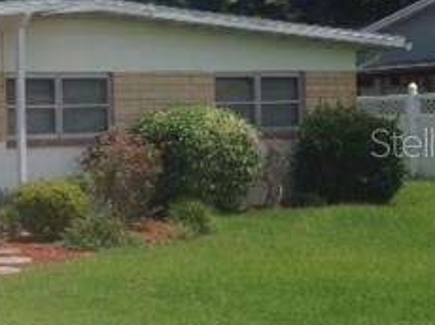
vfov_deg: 16.0
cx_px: -57
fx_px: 1155
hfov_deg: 20.3
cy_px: 142
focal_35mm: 92
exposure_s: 1/2262
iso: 50
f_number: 2.4
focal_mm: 4.12
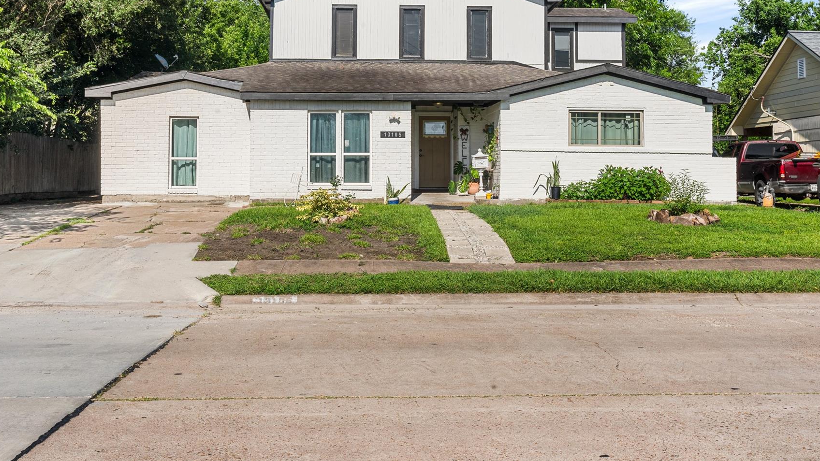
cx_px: 382
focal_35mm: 43
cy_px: 138
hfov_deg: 47.3
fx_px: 935
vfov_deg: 27.5
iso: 250
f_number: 20
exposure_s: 1/50
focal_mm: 34
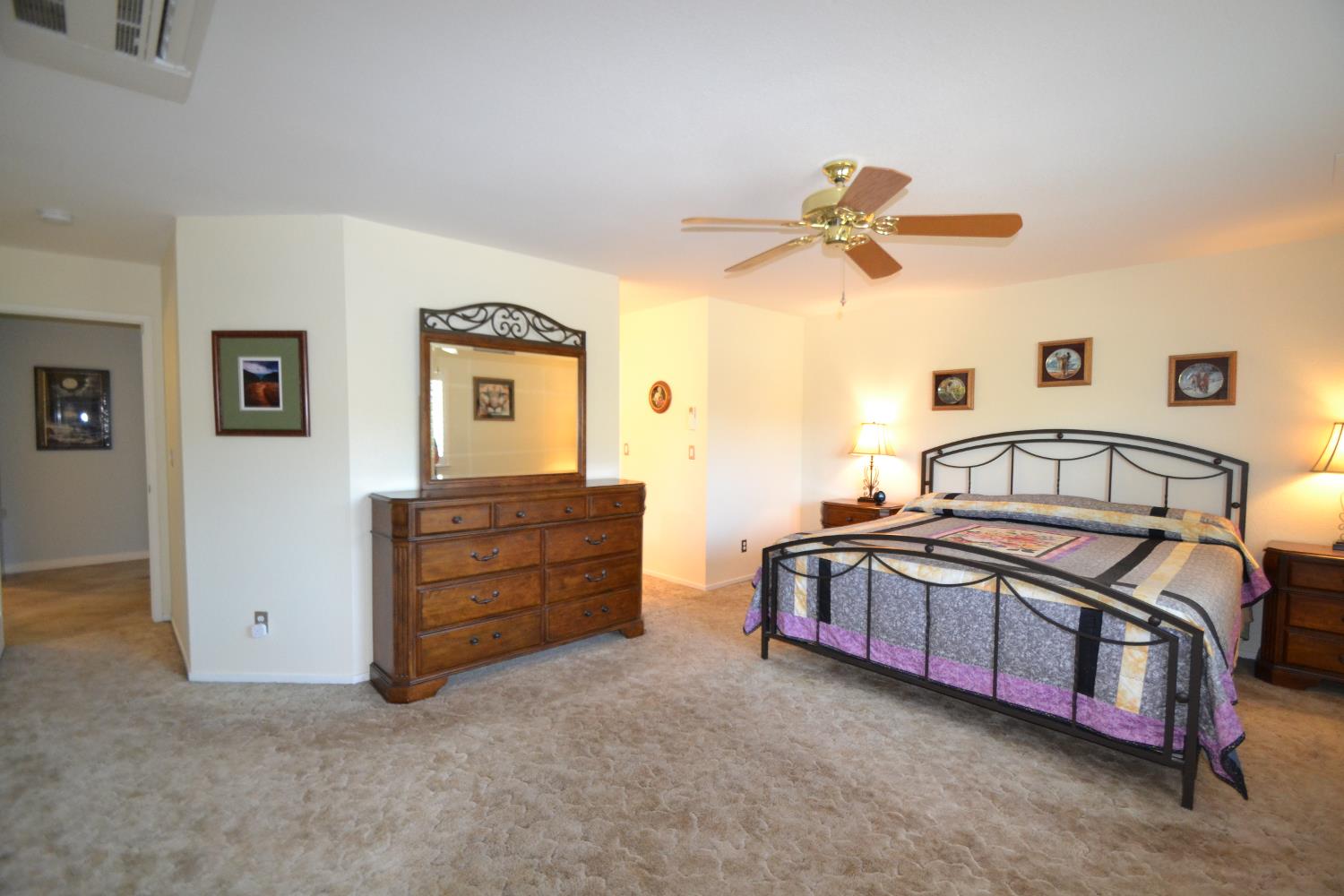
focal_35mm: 15
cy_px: 448
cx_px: 672
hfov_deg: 100.4
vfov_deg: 77.3
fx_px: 560
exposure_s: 1/60
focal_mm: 10
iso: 1600
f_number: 3.5
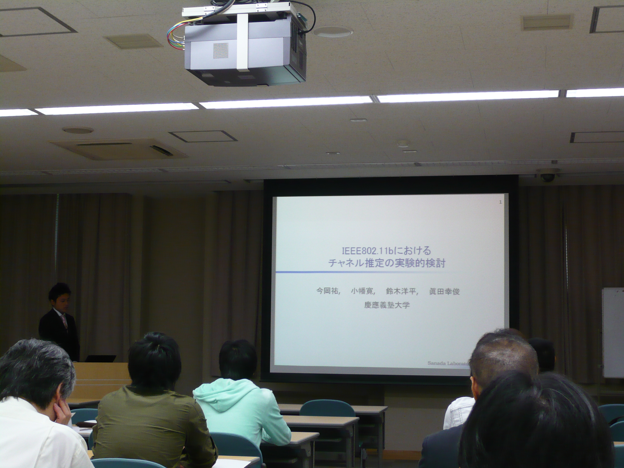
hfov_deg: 33.2
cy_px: 234
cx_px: 312
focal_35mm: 58
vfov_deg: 25.2
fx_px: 1046
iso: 200
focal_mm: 9.5
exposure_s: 1/20
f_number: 4.1
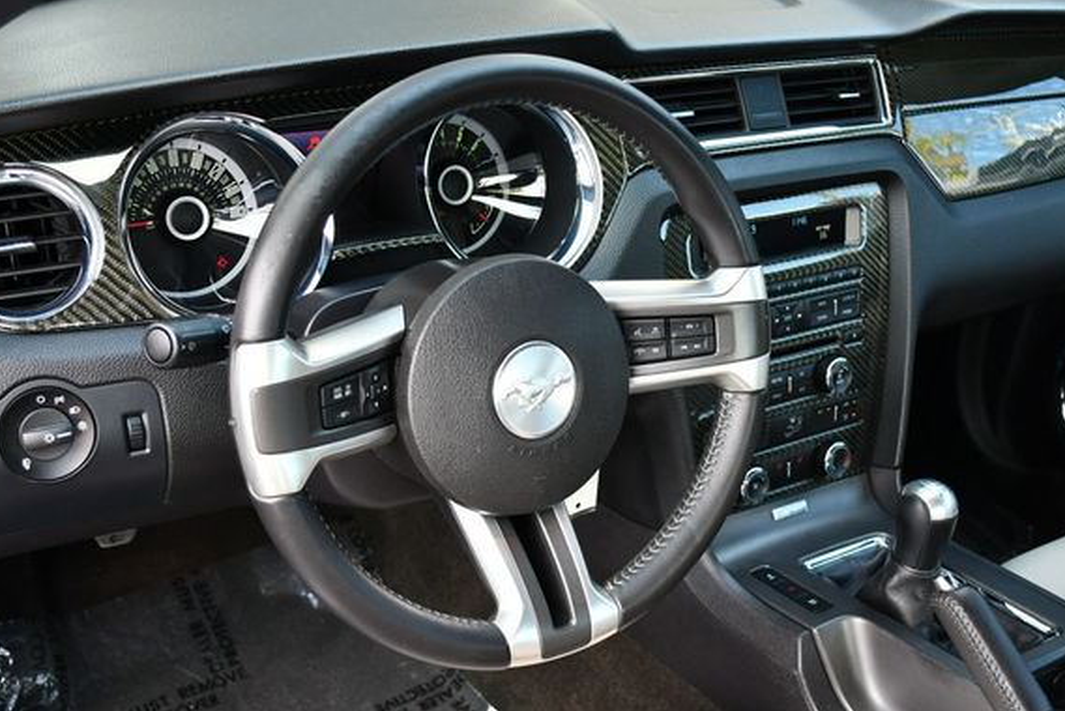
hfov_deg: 43.5
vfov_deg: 29.9
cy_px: 382
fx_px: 1332
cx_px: 576
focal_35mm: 45
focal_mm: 20
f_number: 3.8
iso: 640
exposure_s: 1/250
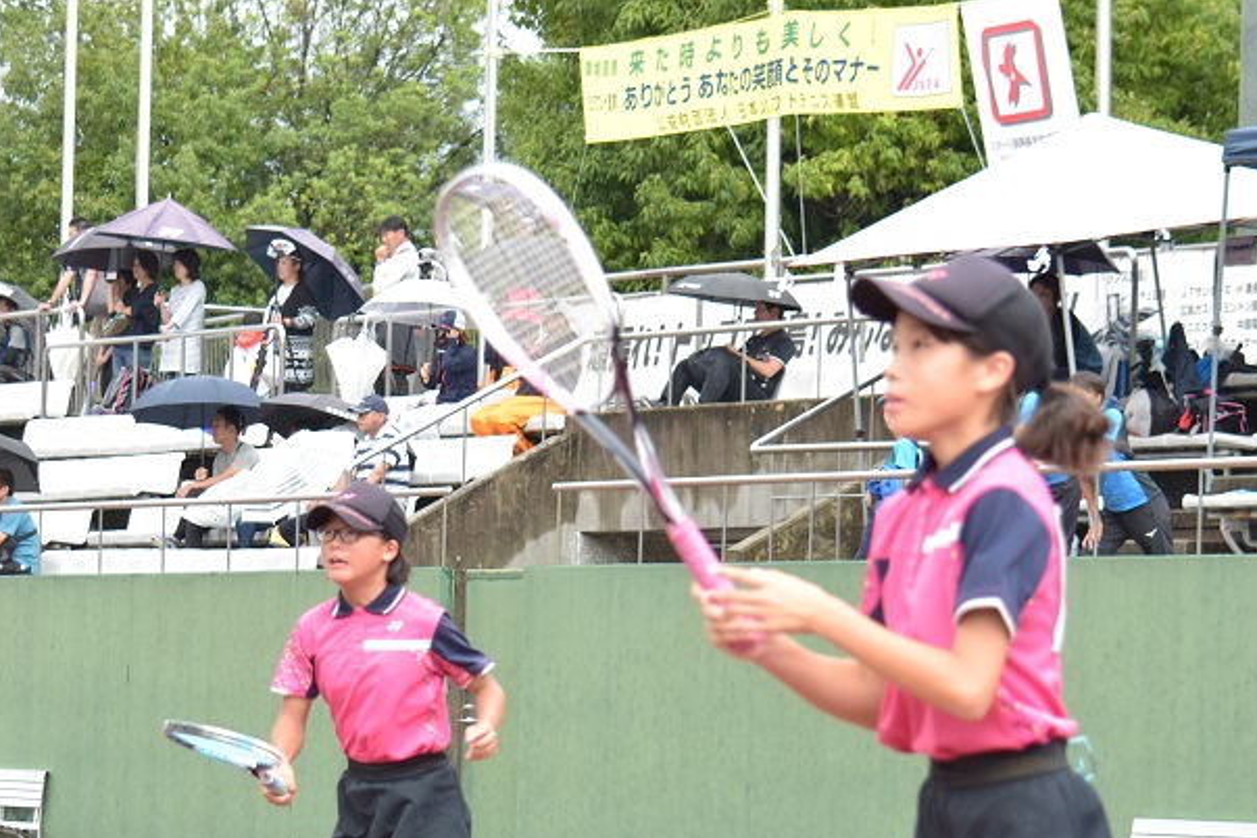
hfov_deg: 11.8
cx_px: 592
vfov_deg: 7.9
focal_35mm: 174
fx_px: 6075
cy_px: 692
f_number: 4.5
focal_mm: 70
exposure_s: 1/1250
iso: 1250
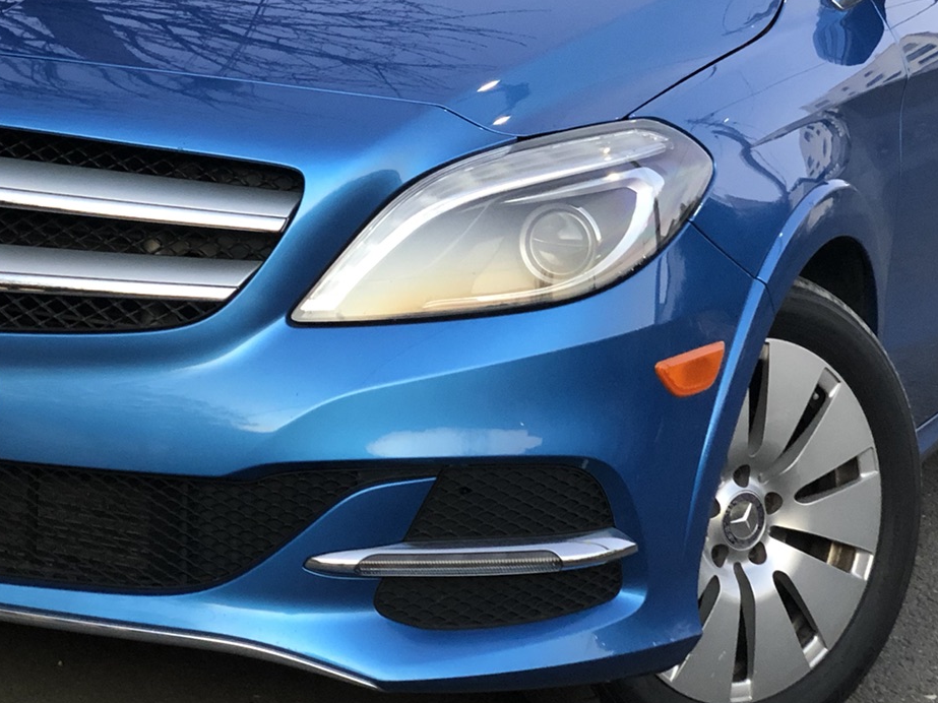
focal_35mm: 108
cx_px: 199
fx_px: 2926
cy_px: 128
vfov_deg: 13.6
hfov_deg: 18.1
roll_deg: -6.1
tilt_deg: +6.0
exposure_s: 1/41
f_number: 2.4
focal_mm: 6
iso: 100
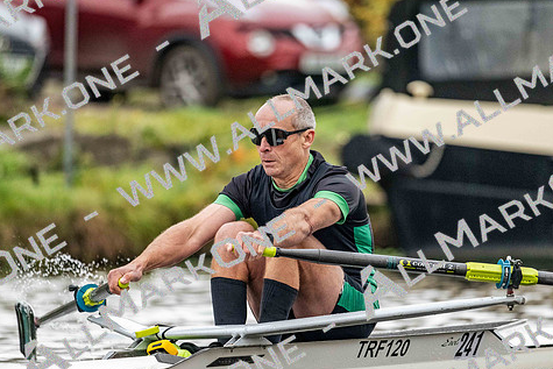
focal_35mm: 488
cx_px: 261
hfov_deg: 4.2
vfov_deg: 2.8
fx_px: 7498
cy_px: 210
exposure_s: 1/2500
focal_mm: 400
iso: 4500
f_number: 4.5
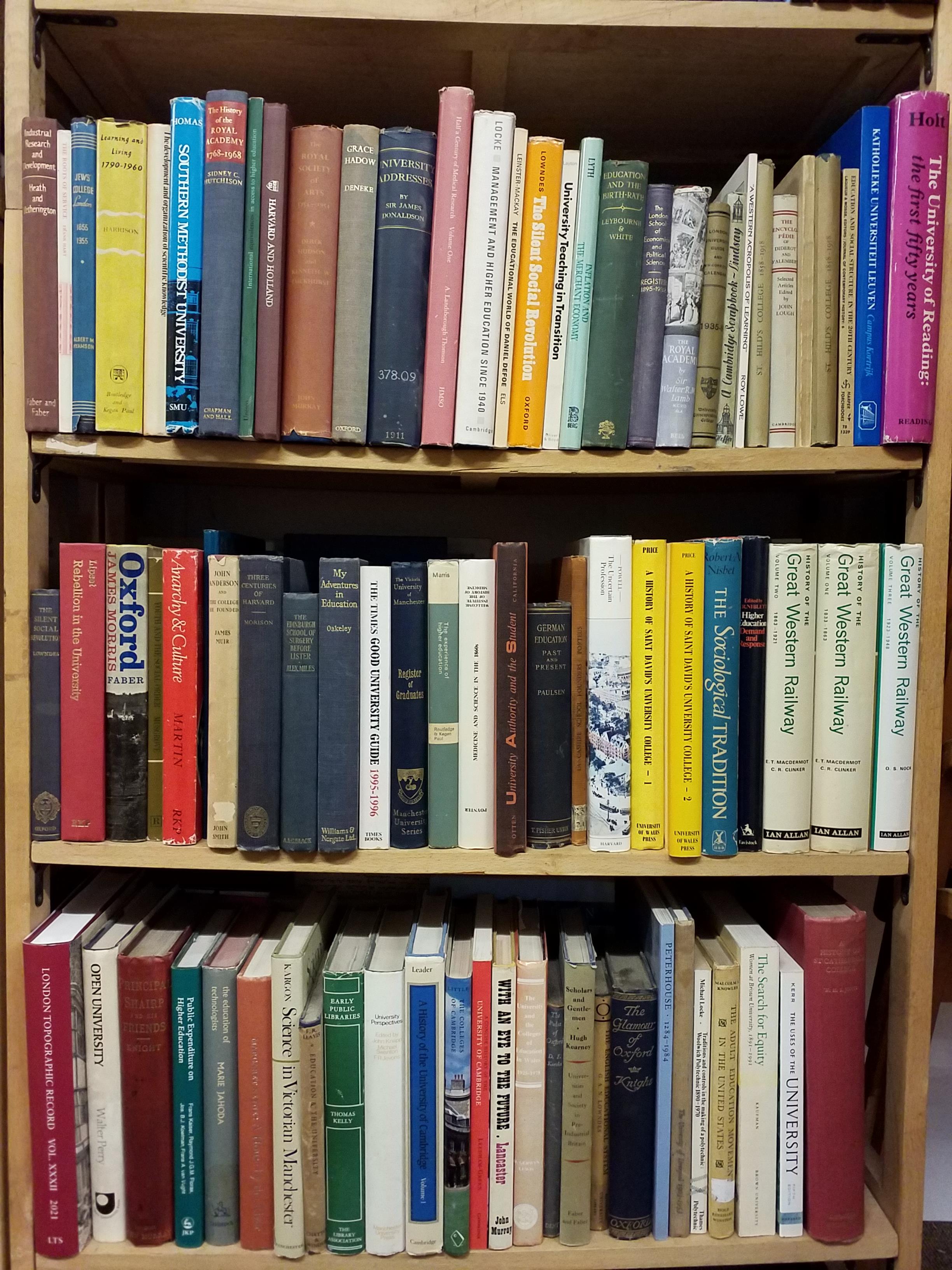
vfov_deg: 65.3
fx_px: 990
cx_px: 476
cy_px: 635
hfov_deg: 51.4
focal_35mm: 27
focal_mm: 3.6
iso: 250
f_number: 1.9
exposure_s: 1/25
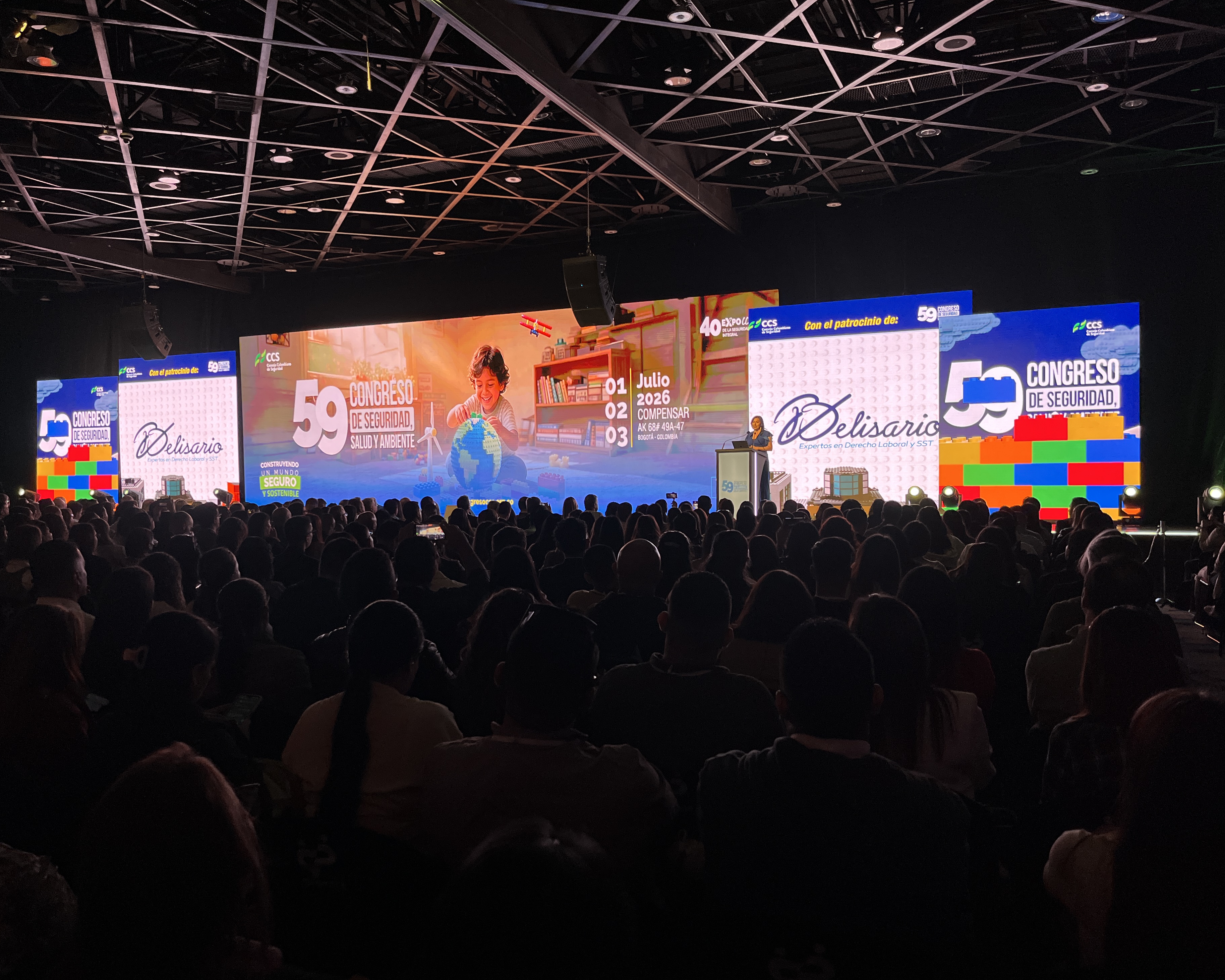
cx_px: 553
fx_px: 1015
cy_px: 484
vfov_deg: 51.5
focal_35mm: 28
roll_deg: +0.6
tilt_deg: -0.6
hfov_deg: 62.1
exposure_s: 1/120
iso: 125
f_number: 1.6
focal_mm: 5.1
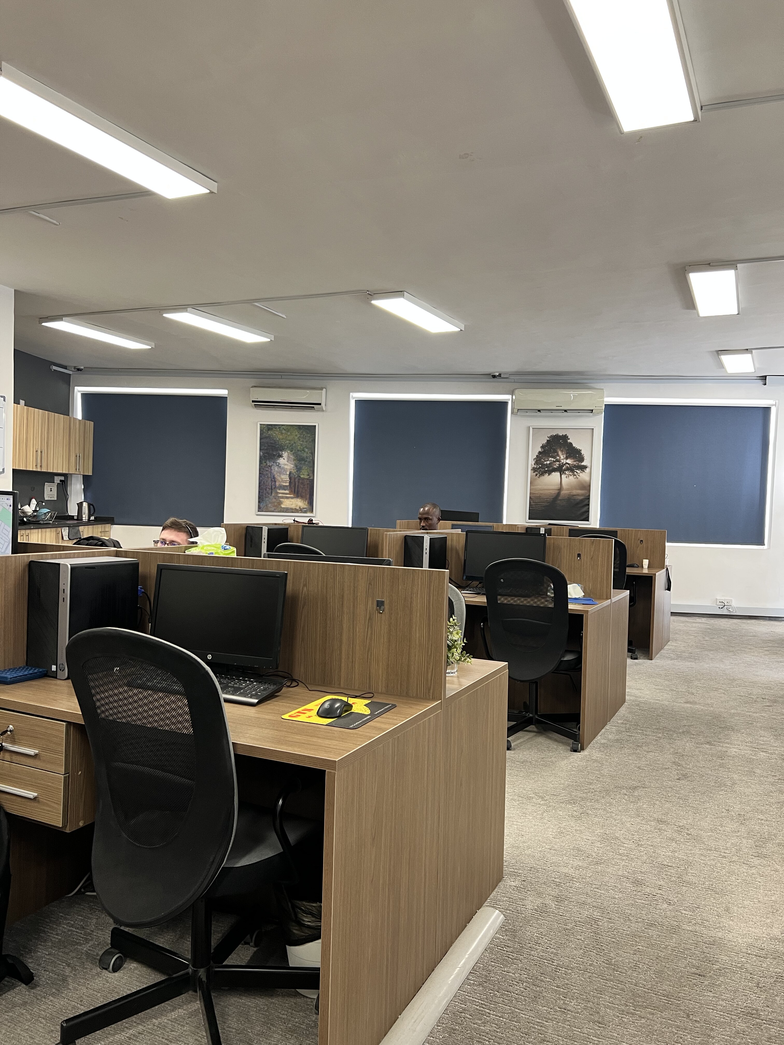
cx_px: 392
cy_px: 522
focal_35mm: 26
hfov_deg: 53.1
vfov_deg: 67.3
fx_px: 785
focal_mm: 5.7
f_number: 1.5
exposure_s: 1/50
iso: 100
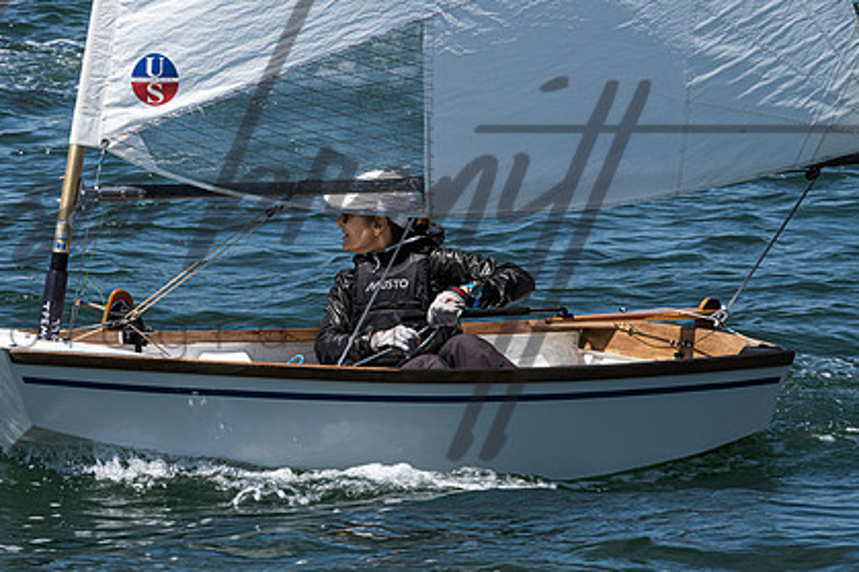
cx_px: 338
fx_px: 6988
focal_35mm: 293
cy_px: 178
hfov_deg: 7.0
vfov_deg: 4.7
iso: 250
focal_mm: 200
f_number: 18
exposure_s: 1/250
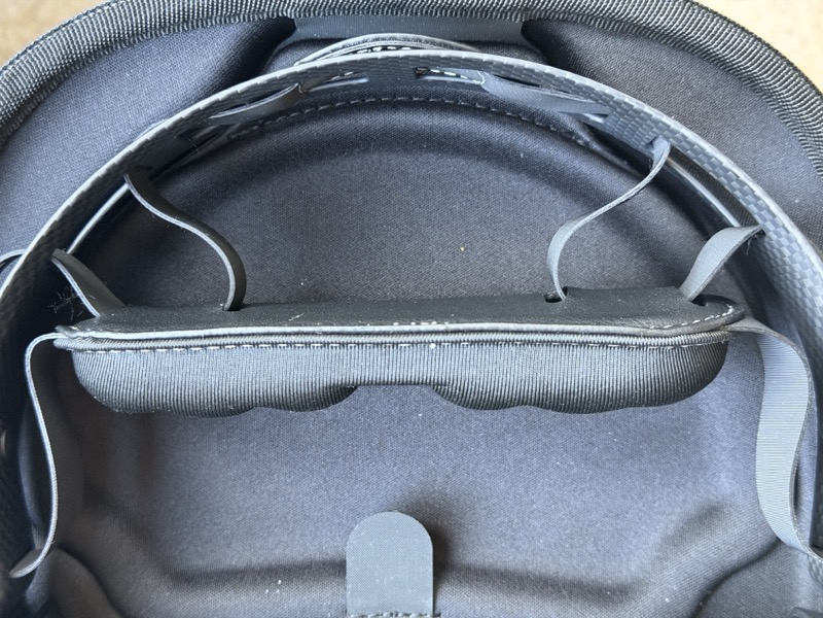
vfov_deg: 30.3
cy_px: 309
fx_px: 1141
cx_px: 412
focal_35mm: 48
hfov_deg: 39.7
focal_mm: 6.76
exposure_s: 1/40
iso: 400
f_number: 1.78
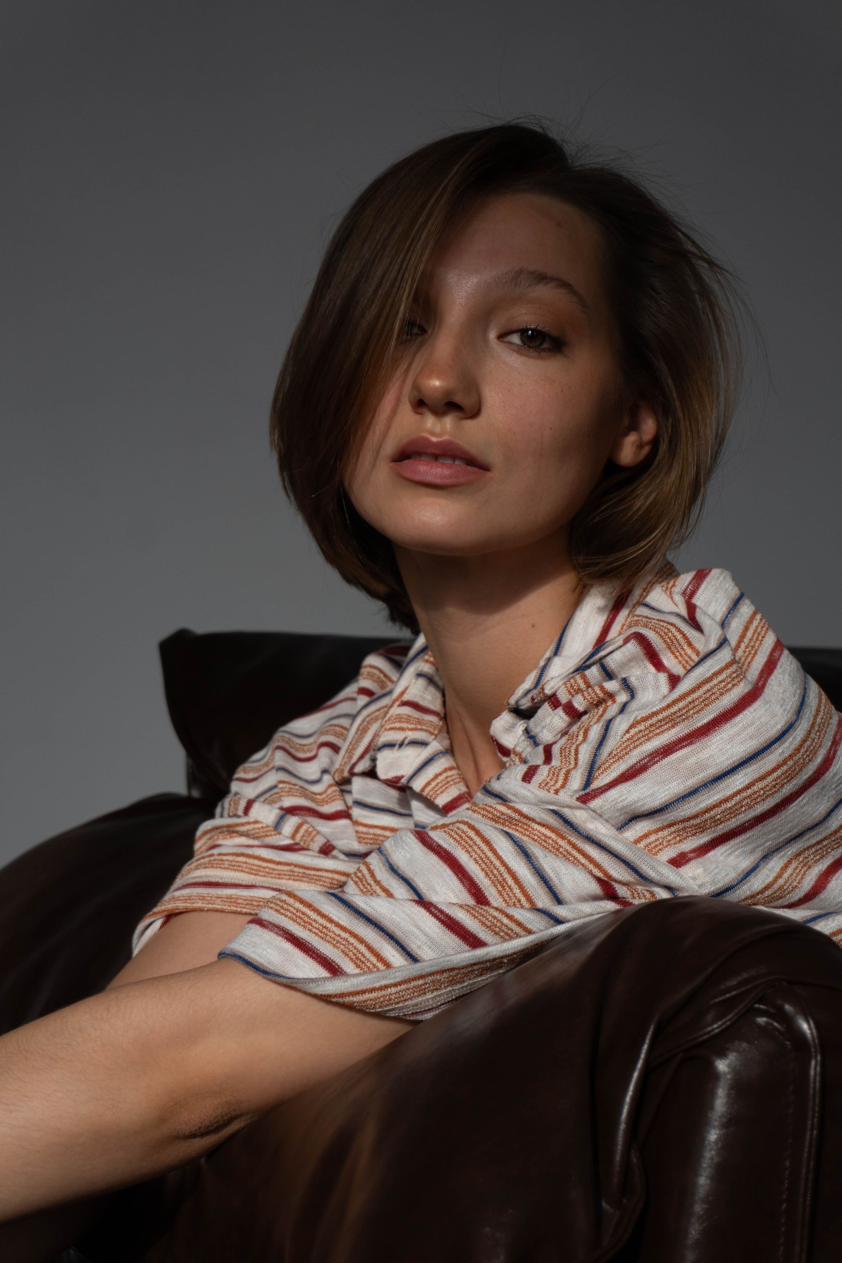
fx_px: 2631
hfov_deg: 18.2
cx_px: 421
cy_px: 632
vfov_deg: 27.0
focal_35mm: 75
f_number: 6.3
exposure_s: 1/250
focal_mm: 50
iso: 100
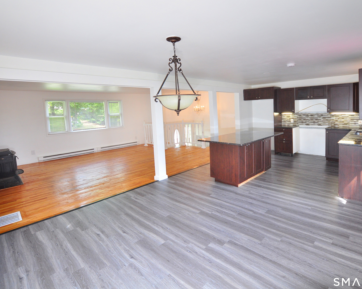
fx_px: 182
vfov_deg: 77.0
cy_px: 145
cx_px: 180
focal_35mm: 17
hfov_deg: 89.6
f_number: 4
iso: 500
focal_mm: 10
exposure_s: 1/80
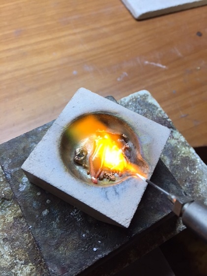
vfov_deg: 61.6
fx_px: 231
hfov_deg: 48.2
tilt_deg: -61.1
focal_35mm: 29
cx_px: 104
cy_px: 138
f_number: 2.2
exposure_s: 1/100
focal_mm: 4.15
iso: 50
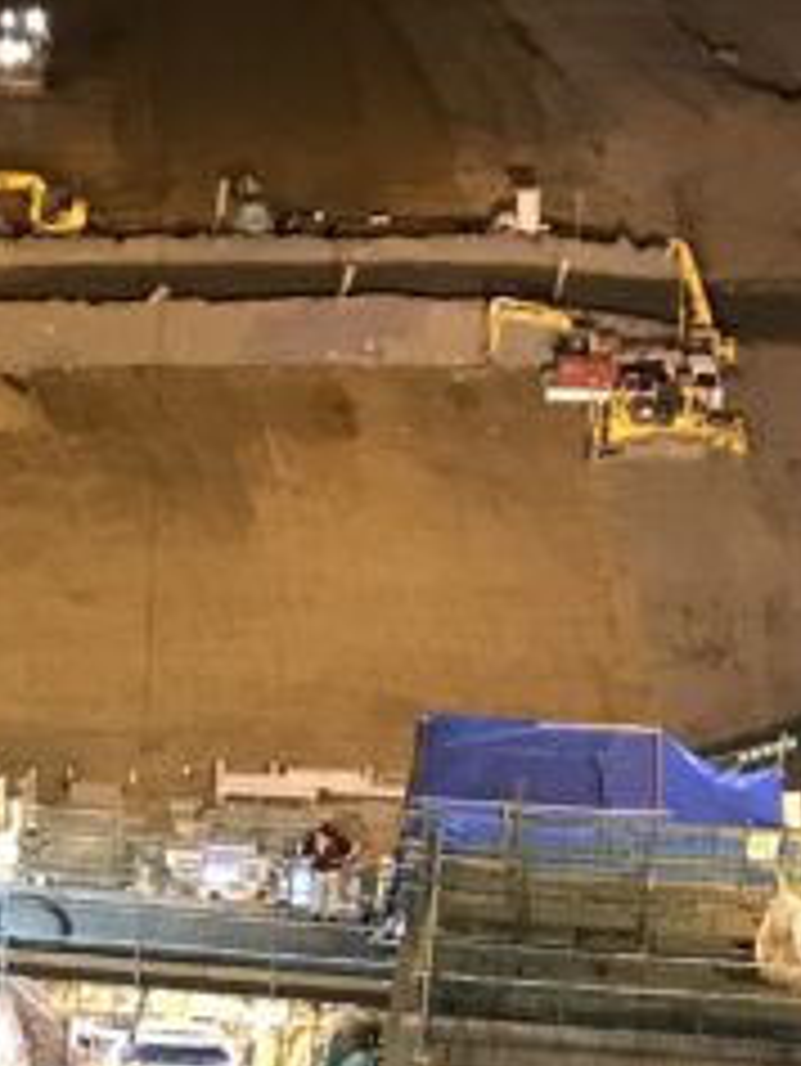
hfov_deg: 12.1
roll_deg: +1.6
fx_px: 3730
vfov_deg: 15.2
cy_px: 1538
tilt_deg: -35.8
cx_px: -54
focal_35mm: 121
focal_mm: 3.99
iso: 100
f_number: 1.8
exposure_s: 1/13
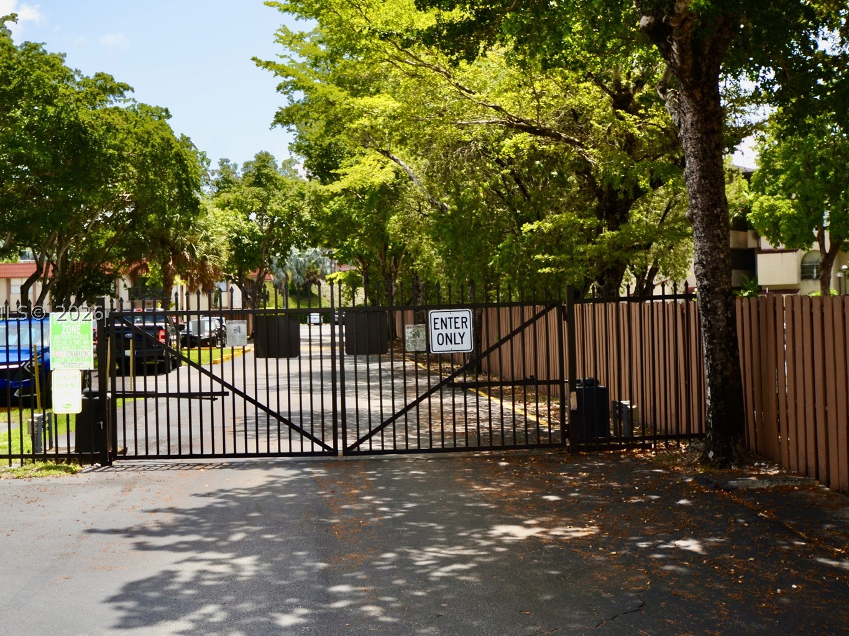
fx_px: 1054
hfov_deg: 43.7
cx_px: 348
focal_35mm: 43
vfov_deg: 33.6
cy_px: 312
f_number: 6.3
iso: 100
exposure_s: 1/200
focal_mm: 24
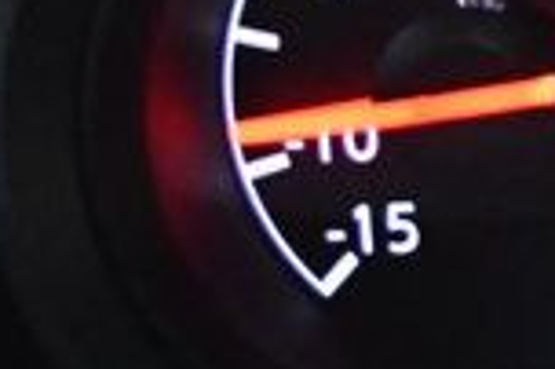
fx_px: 4666
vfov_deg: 4.5
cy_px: -4
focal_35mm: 303
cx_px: 1647
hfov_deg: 6.3
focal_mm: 30
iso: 3200
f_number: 4.5
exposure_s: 1/80
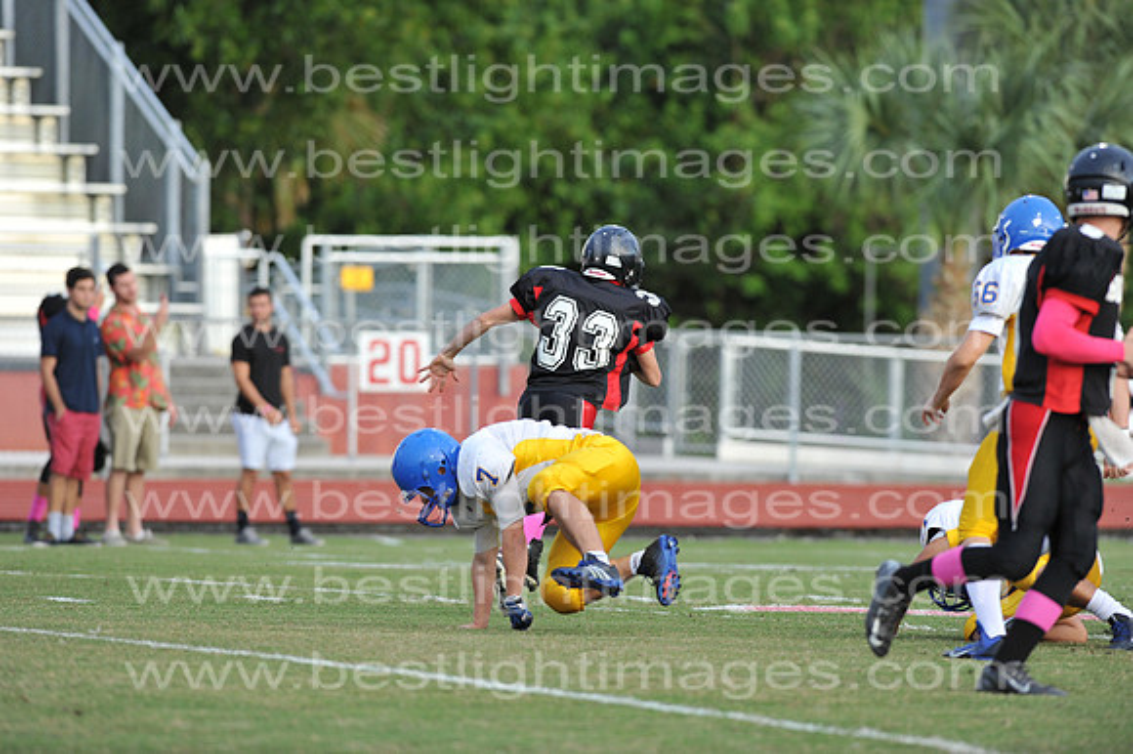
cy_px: 377
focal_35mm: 300
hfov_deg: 6.9
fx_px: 9436
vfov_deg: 4.6
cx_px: 566
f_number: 4
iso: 1000
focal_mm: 300
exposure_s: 1/1250
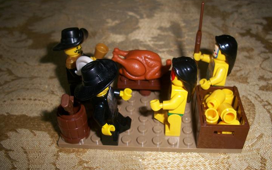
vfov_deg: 33.6
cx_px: 138
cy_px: 87
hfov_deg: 51.6
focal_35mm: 38
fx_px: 282
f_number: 3.1
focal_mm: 6.3
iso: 80
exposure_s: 1/30
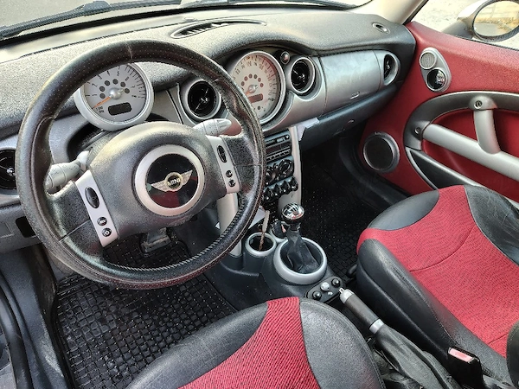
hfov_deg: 71.6
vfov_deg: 56.8
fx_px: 360
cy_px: 194
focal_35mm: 24
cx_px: 260
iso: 791
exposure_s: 1/100
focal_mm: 5.56
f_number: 1.8
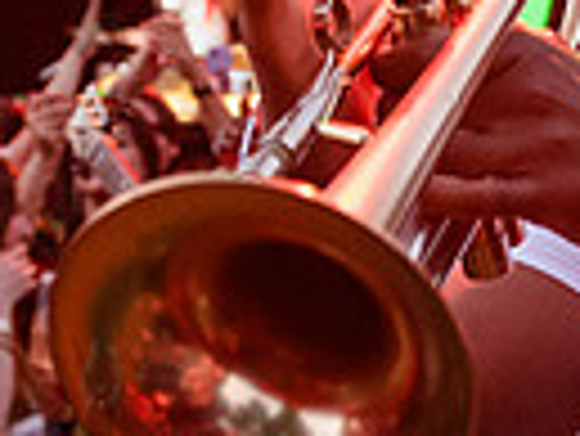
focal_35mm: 128
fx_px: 2147
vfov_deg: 11.6
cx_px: 916
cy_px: 210
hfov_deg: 14.2
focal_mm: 24
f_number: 3.5
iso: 4000
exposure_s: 1/250
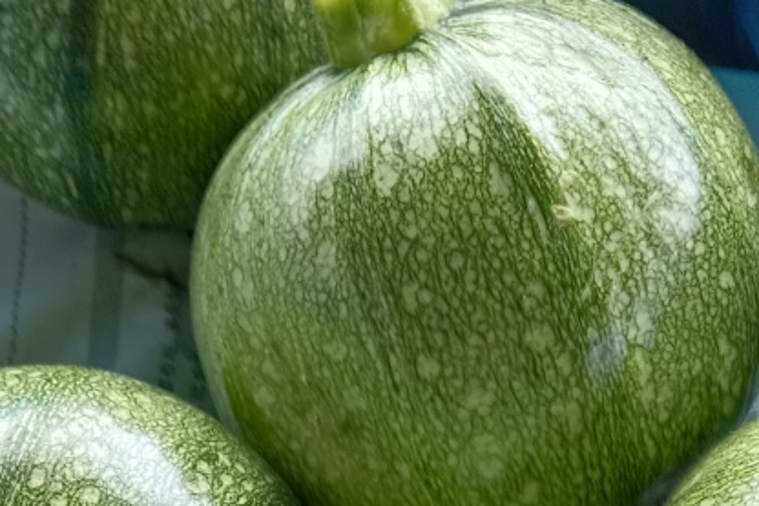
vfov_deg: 17.3
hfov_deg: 28.1
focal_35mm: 72
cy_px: 732
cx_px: 427
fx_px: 1517
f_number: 2.2
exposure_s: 1/100
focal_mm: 3.66
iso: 184
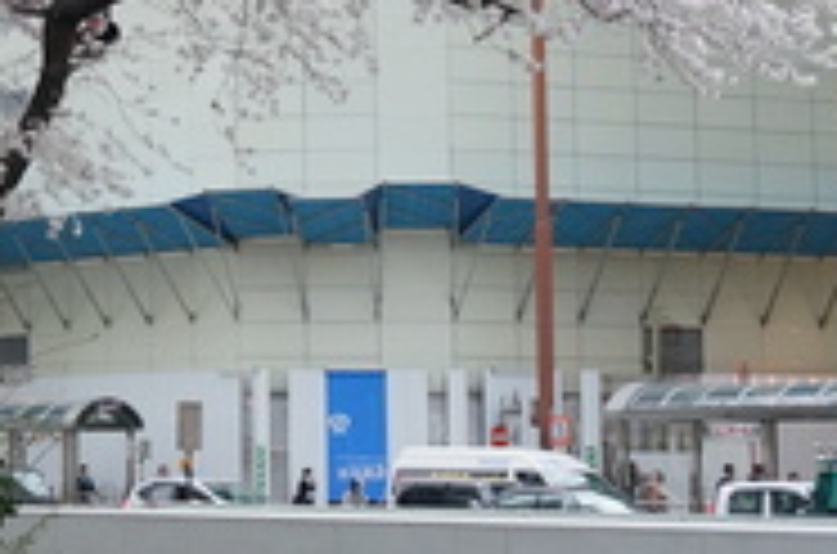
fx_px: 2922
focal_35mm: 126
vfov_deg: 10.7
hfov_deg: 15.9
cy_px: -11
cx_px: -58
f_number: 4.5
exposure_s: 1/60
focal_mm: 26
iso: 800
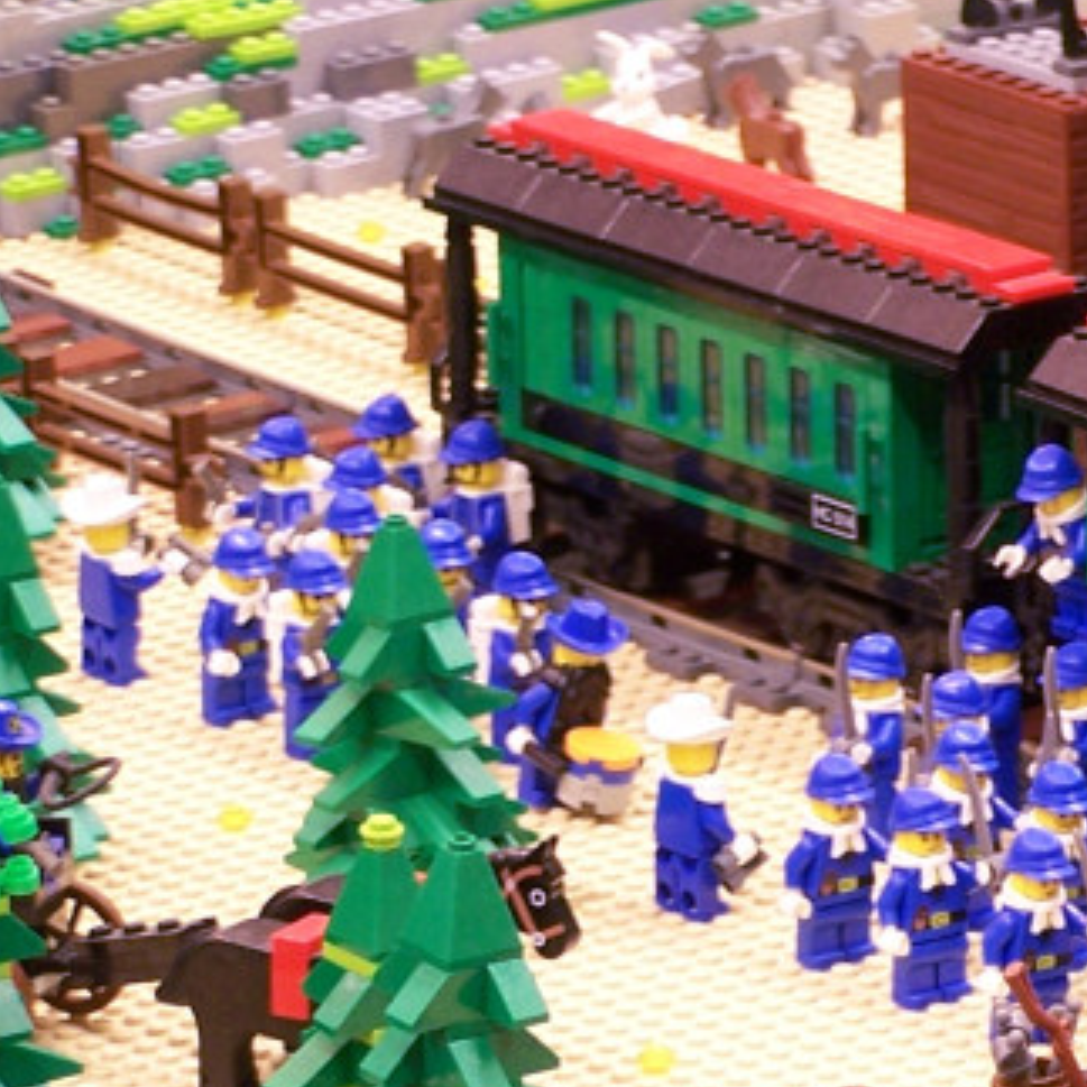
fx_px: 10445
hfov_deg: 5.9
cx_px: 1720
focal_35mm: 294
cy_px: 761
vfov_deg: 6.0
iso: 80
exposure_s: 1/2
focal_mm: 17.5
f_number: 3.2
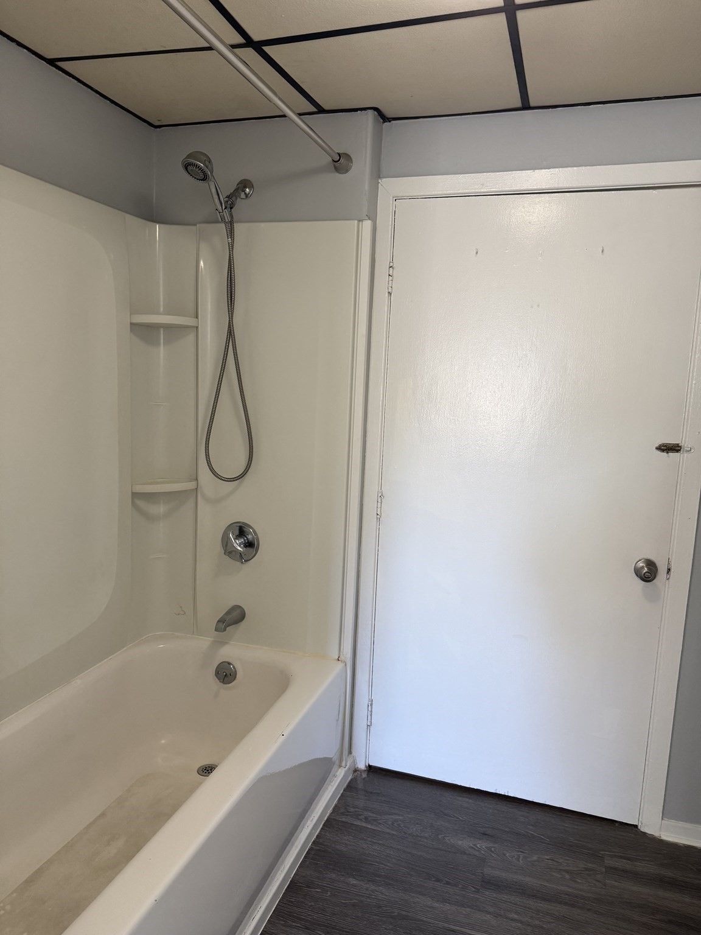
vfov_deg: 71.6
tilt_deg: -8.2
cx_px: 350
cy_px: 468
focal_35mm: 24
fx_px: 648
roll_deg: -2.6
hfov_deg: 56.8
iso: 200
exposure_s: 1/81
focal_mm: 6.76
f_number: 1.78
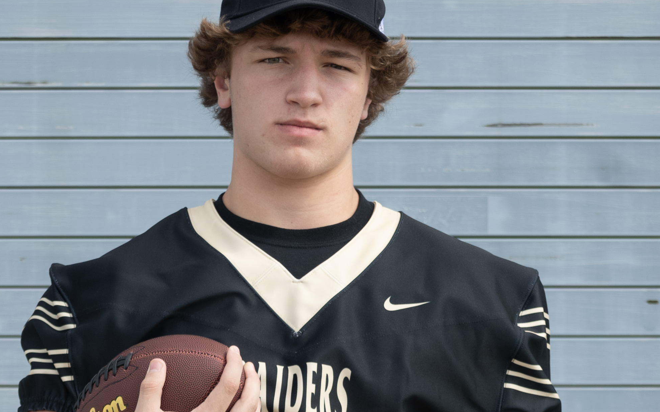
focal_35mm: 214
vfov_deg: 6.1
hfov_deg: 9.8
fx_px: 3849
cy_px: 285
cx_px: 297
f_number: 4.5
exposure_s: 1/400
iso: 100
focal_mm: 70
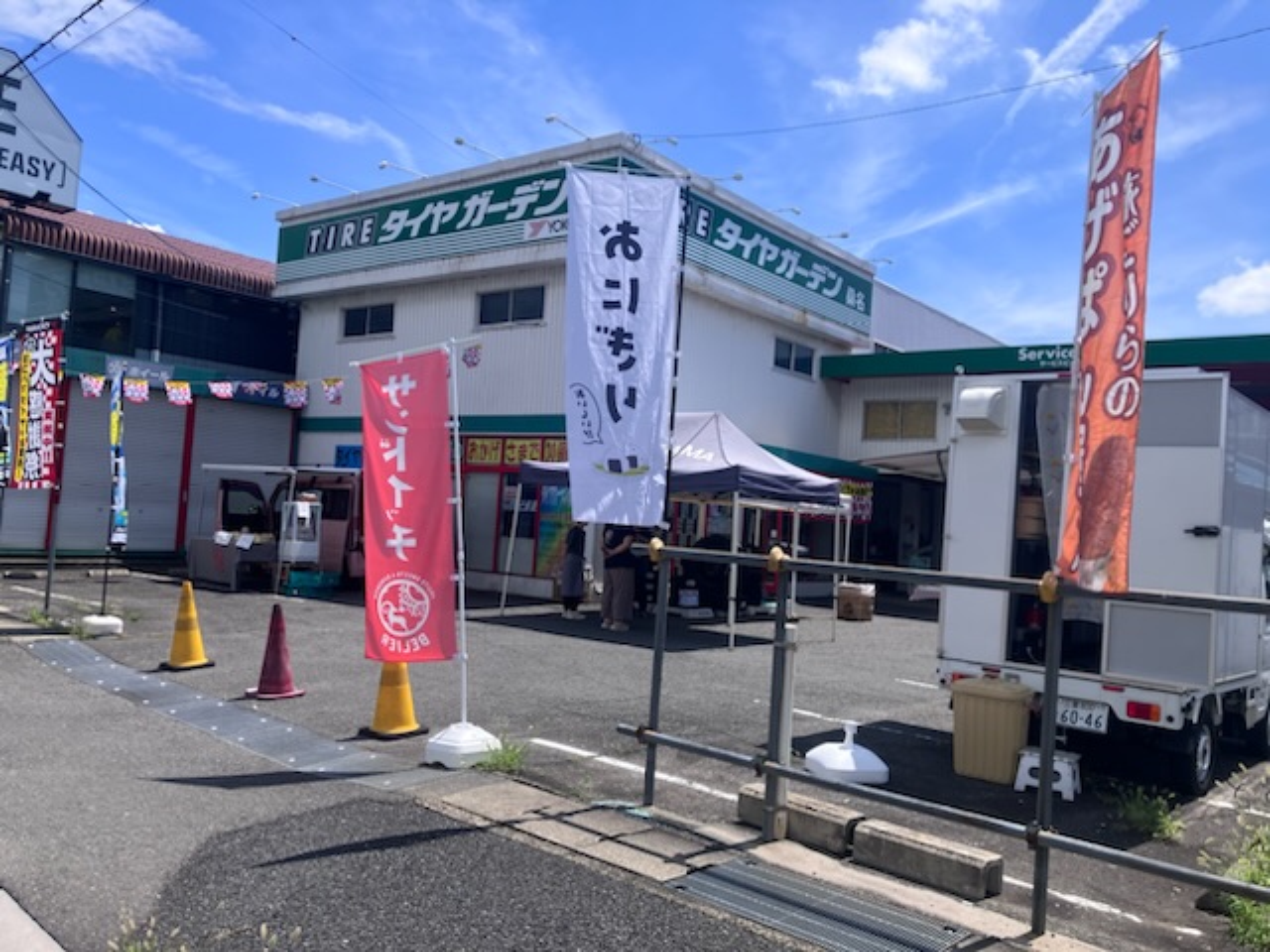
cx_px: 635
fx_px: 1027
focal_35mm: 28
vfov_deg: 49.7
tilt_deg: +1.4
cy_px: 476
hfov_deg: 63.4
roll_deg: -3.6
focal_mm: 3.99
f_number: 1.8
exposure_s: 1/2114
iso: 32
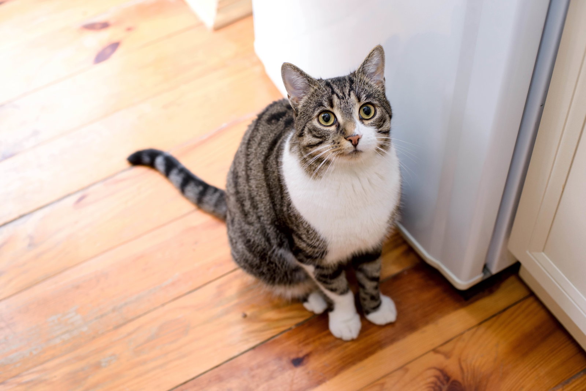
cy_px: 196
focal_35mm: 50
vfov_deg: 27.0
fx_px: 814
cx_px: 293
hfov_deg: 39.6
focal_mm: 50
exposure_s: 1/60
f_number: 4
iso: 800
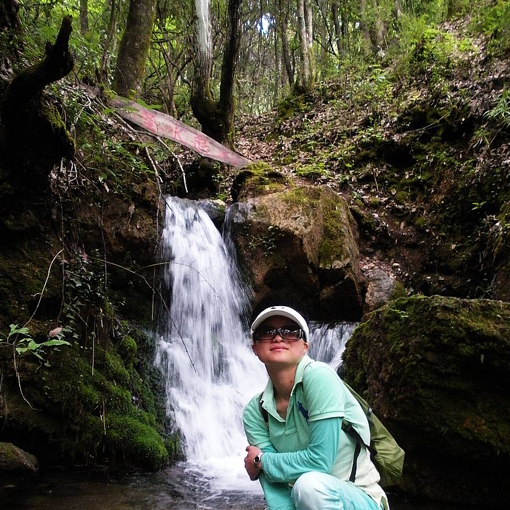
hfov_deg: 39.2
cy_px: 317
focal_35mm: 43
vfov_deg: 38.9
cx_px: 253
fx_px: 717
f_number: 3.5
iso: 400
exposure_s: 1/29.3
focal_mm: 6.3
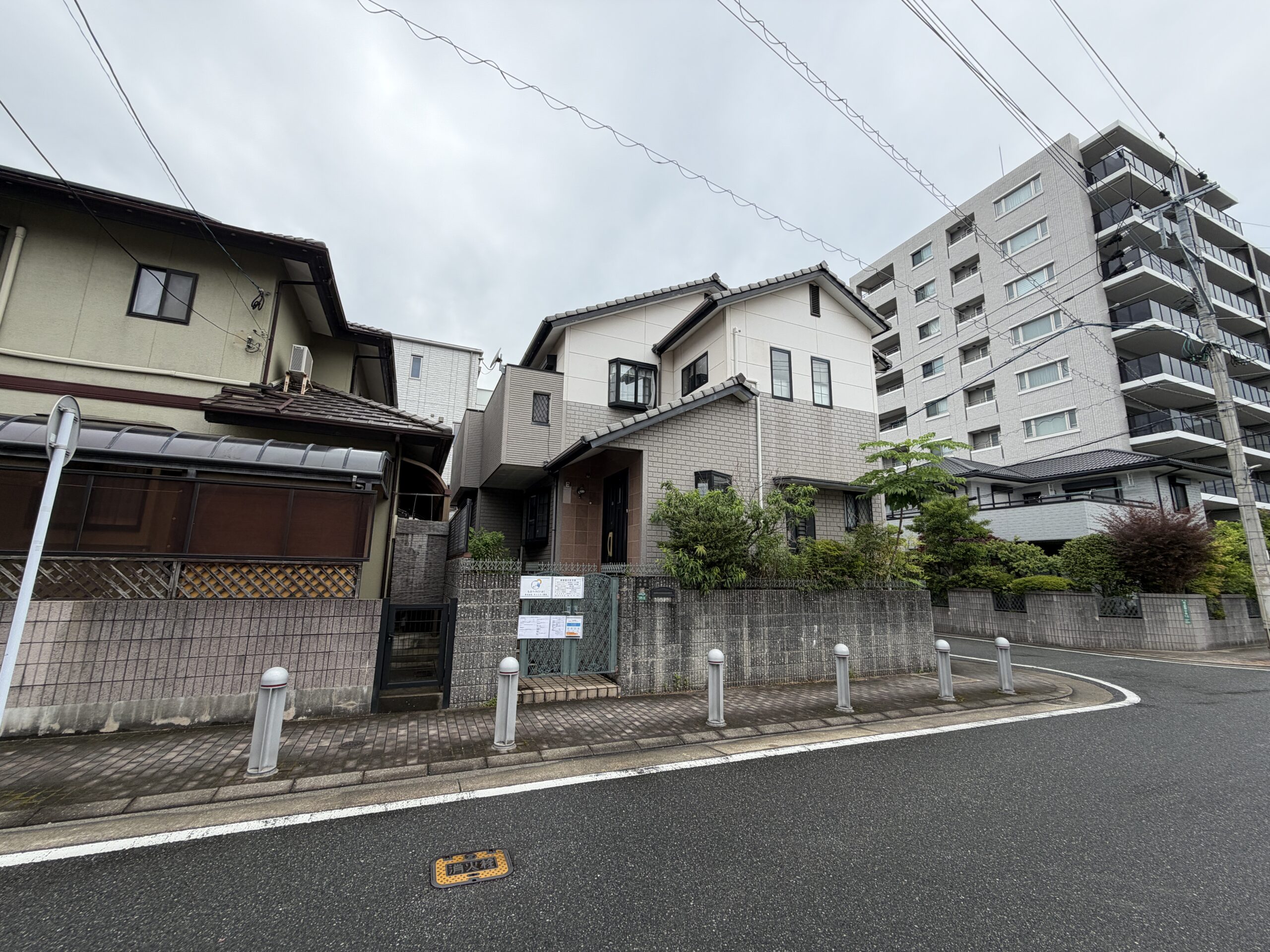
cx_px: 635
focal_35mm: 14
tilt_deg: +12.0
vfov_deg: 85.7
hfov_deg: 102.1
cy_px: 476
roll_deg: -1.2
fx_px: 514
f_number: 2.2
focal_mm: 2.22
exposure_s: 1/510
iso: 40
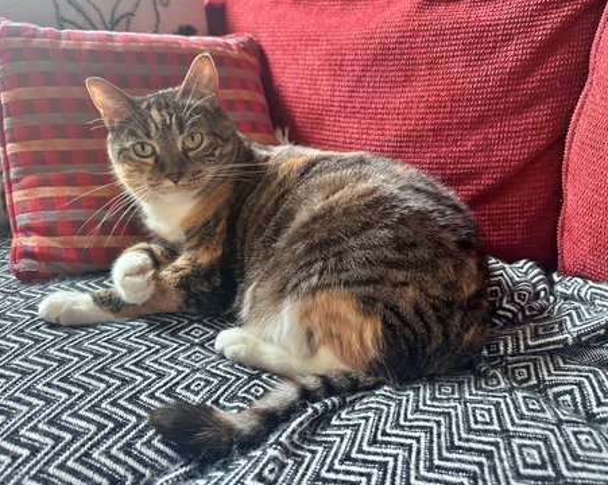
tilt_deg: -18.5
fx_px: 467
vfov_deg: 54.9
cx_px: 290
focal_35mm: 26
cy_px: 242
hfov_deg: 66.0
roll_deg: +0.2
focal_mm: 6.86
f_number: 1.78
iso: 320
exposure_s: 1/60
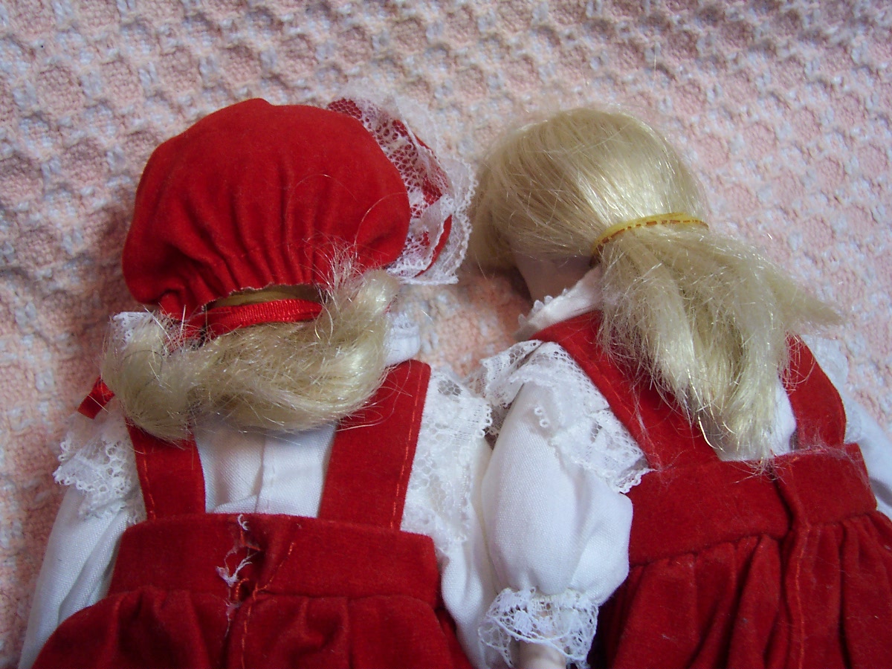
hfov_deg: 50.1
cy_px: 334
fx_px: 953
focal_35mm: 37
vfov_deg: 38.7
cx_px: 446
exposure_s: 1/30
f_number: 2.8
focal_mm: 5.6
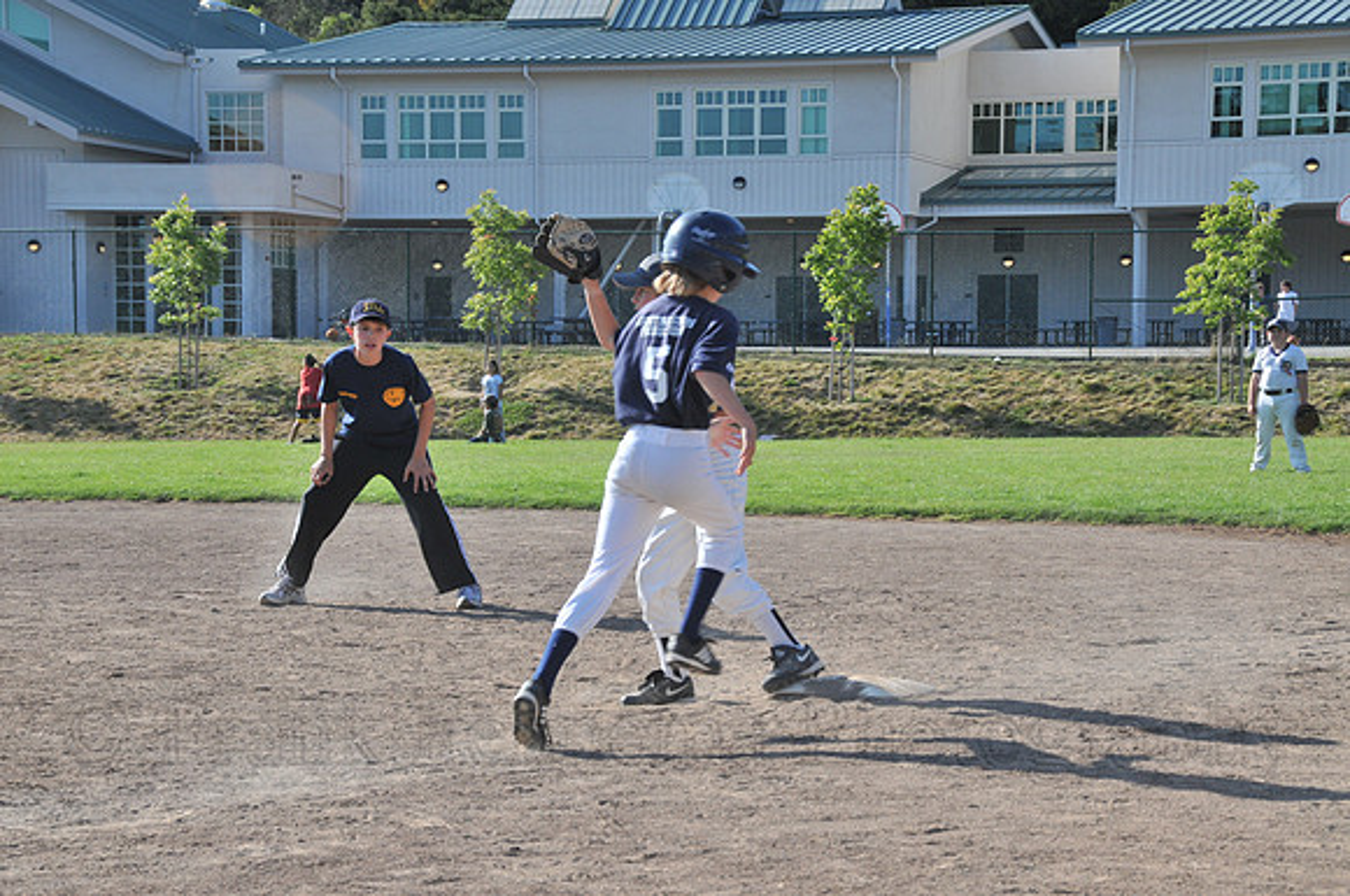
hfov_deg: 22.7
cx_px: 675
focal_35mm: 90
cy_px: 448
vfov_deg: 15.1
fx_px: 3370
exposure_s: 1/500
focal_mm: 60
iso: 400
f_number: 11
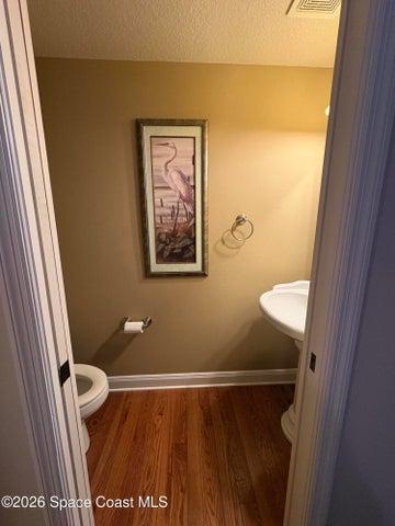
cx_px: 198
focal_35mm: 14
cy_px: 263
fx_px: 213
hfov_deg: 85.7
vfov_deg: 102.1
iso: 400
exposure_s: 1/60
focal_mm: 2.22
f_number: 2.2
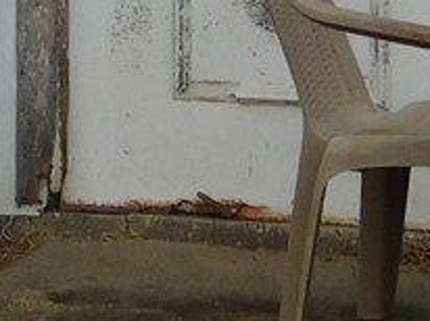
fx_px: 5695
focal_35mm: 459
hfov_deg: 4.3
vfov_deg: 3.2
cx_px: -250
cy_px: -423
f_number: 4
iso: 125
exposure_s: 1/125
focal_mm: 10.4
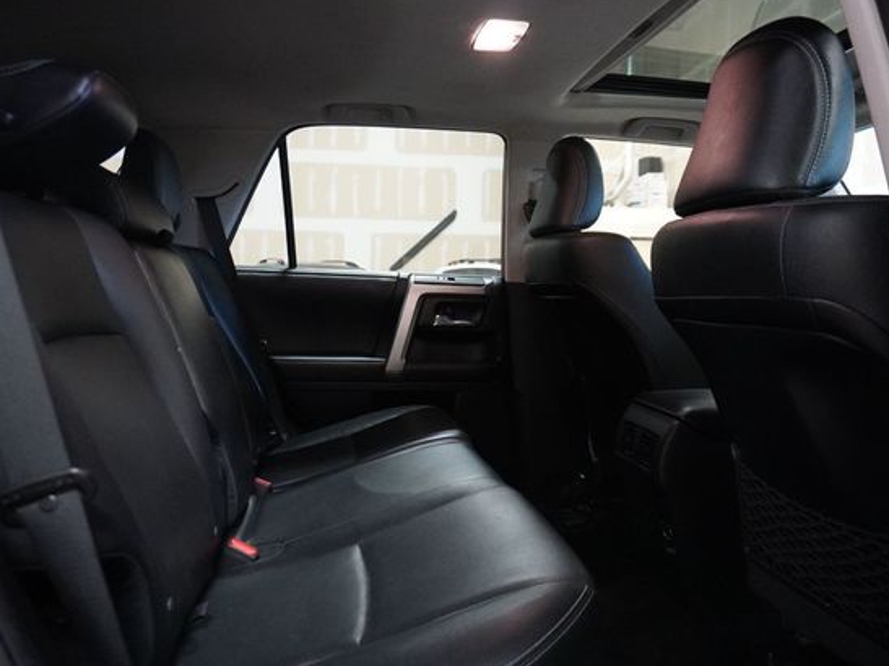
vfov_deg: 51.3
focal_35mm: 27
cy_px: 336
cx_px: 442
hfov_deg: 65.3
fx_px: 693
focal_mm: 16
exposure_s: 1/60
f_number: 3.5
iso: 6400
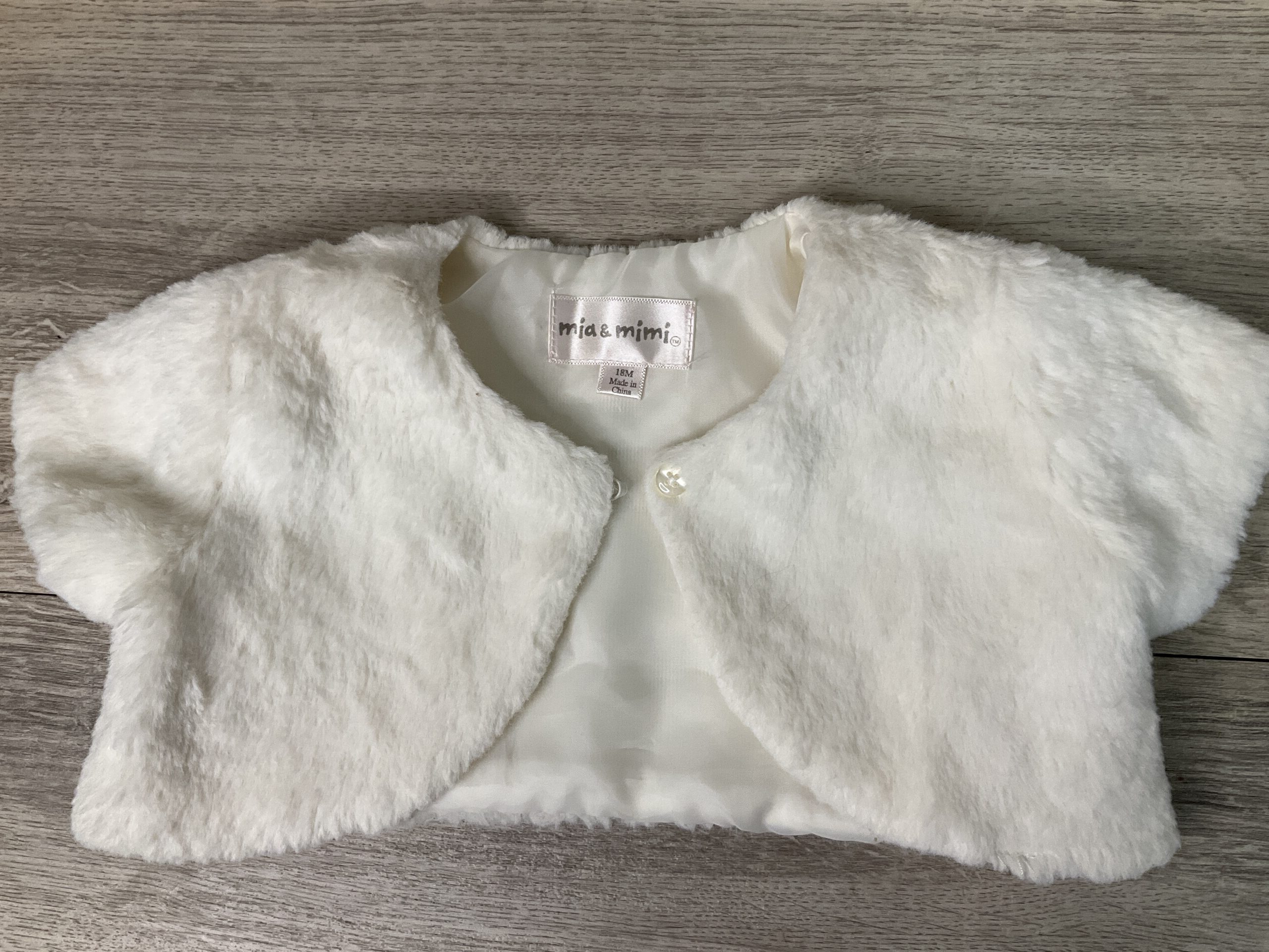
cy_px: 476
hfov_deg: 61.7
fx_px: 1063
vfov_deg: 48.2
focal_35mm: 29
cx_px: 634
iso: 64
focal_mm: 3
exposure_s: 1/60
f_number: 1.8
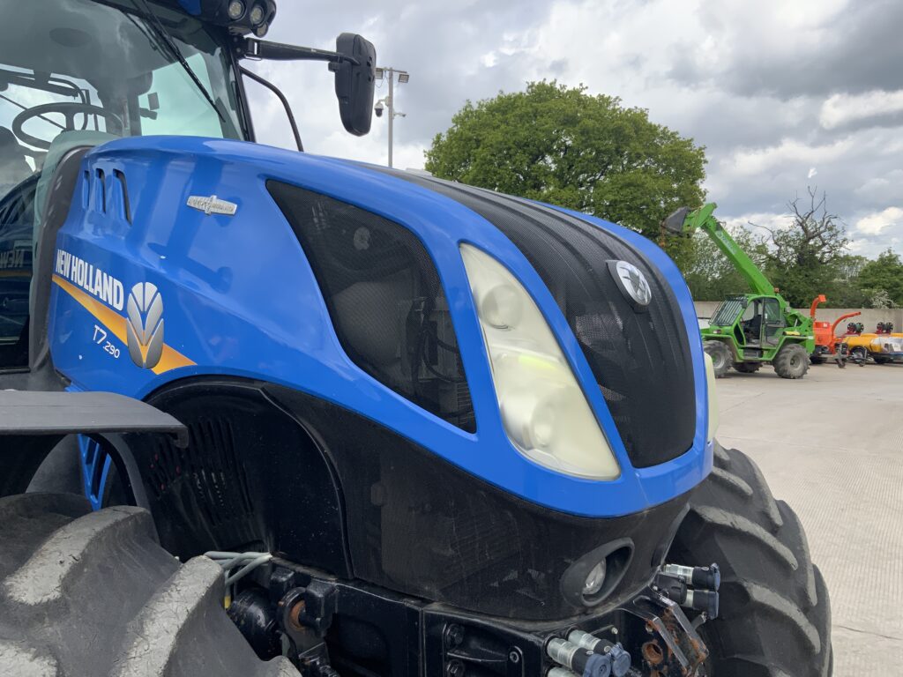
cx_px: 452
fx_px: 756
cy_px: 338
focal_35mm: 29
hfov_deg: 61.7
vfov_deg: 48.2
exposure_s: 1/613
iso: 16
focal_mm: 3
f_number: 1.8
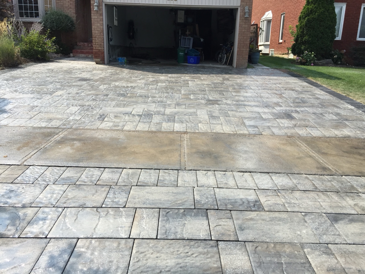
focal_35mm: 29
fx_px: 306
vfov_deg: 48.2
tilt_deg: -14.7
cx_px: 182
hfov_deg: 61.7
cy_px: 137
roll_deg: -1.9
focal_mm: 4.15
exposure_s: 1/1199
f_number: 2.2
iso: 32
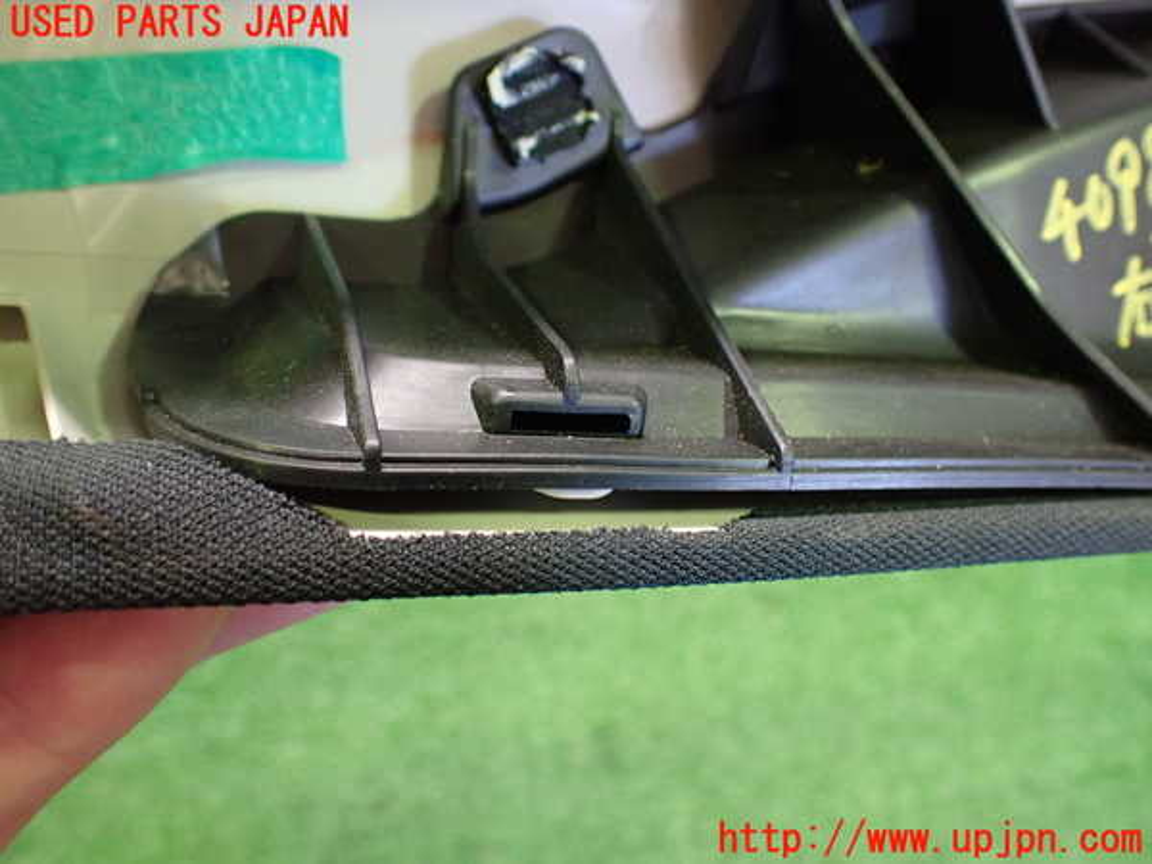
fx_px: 998
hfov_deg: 60.0
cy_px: 432
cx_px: 576
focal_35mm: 30
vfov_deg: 46.8
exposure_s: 1/40
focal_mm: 5.4
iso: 800
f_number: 2.3
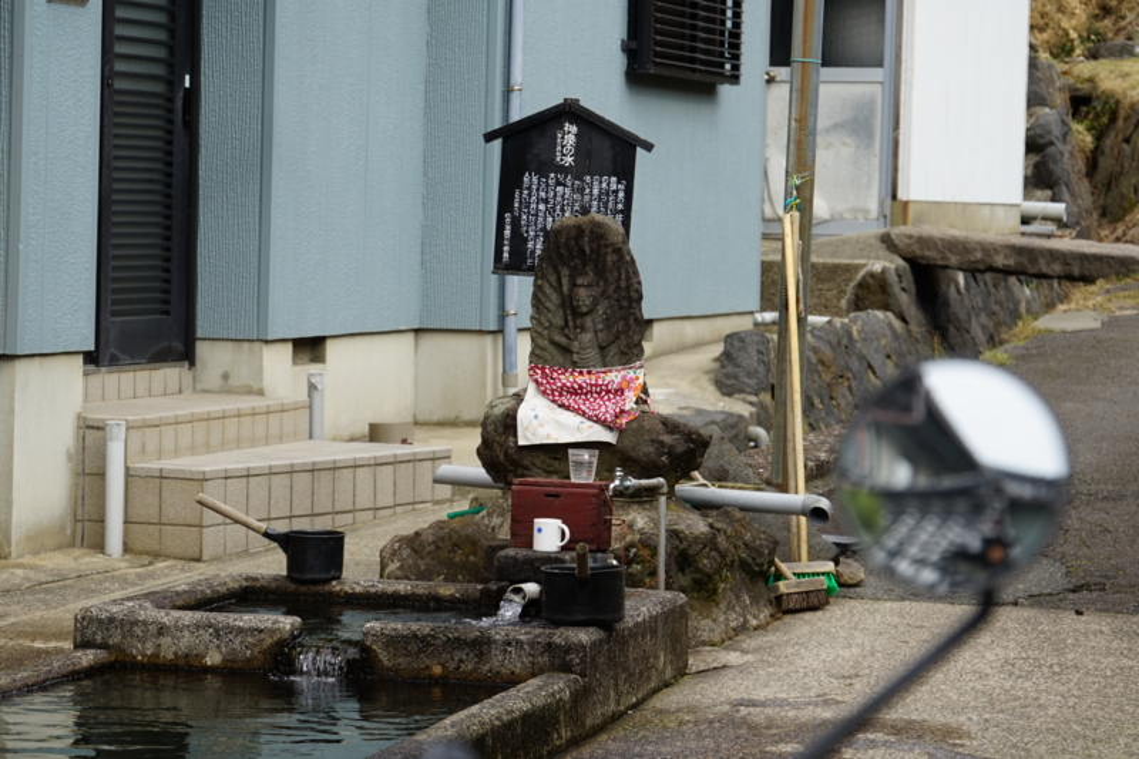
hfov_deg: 15.9
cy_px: 380
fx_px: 4080
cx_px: 570
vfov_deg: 10.6
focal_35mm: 129
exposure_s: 1/160
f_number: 6.3
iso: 125
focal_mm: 86
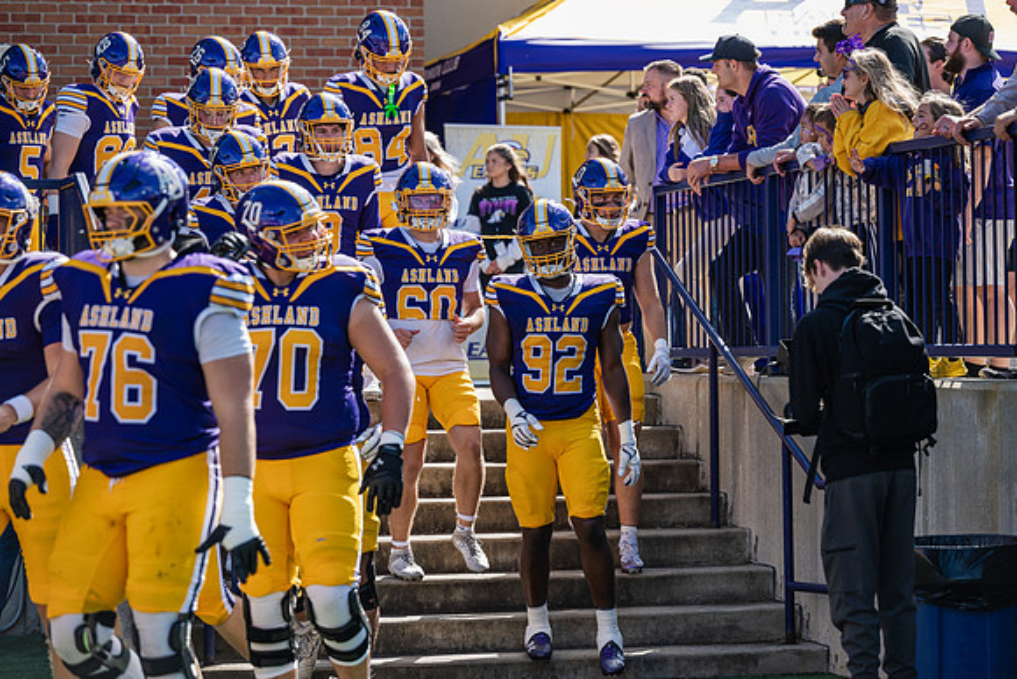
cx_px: 508
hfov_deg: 17.8
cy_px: 340
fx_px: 3249
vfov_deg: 11.9
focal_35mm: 115
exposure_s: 1/400
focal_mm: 115
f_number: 3.5
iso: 100
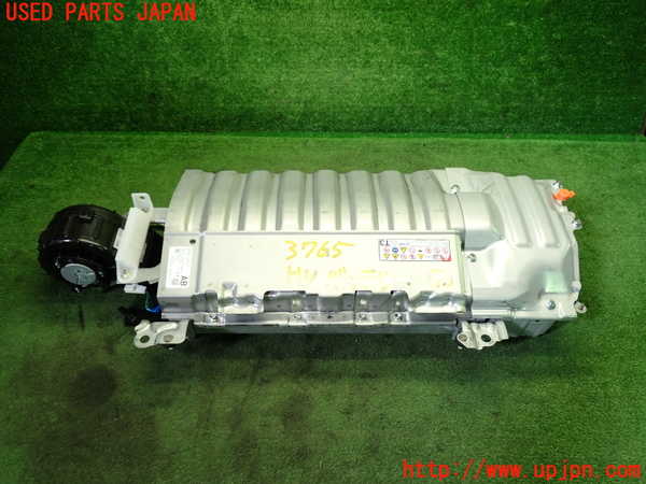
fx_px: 560
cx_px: 323
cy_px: 242
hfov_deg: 60.0
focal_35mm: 30
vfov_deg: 46.8
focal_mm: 5.4
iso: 200
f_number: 2.3
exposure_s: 1/50
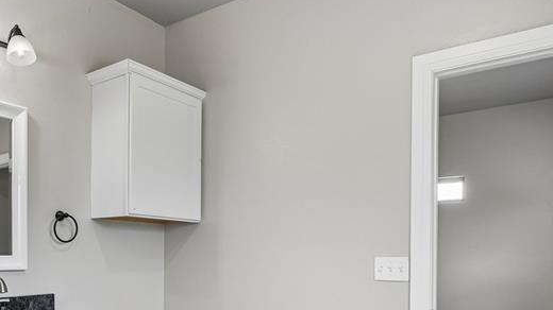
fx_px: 484
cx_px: 187
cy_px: 264
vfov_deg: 34.1
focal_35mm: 33
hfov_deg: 58.2
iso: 200
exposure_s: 1/125
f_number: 8
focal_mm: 16
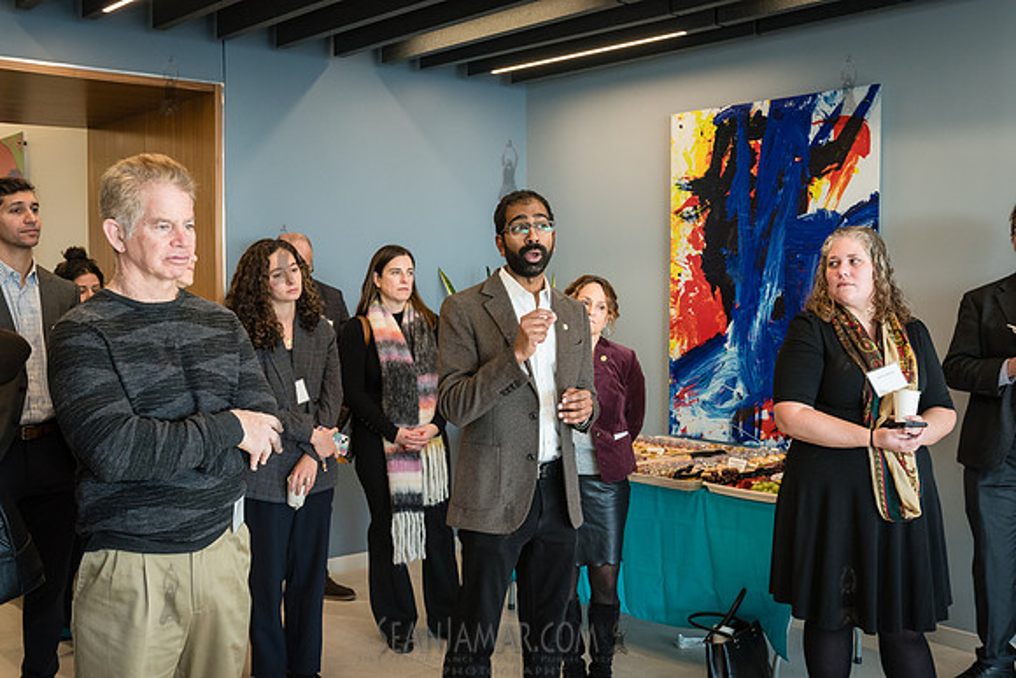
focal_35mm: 40
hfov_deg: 48.4
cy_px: 340
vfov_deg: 33.4
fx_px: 1129
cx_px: 523
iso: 2000
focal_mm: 38
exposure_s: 1/160
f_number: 5
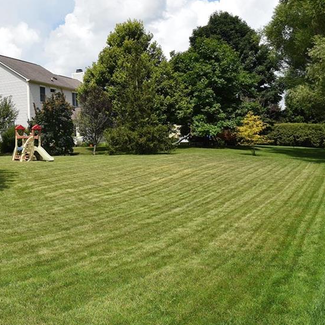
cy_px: 145
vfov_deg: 39.1
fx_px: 457
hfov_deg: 37.5
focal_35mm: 43
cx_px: 55
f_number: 11
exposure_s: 1/200
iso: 100
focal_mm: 18
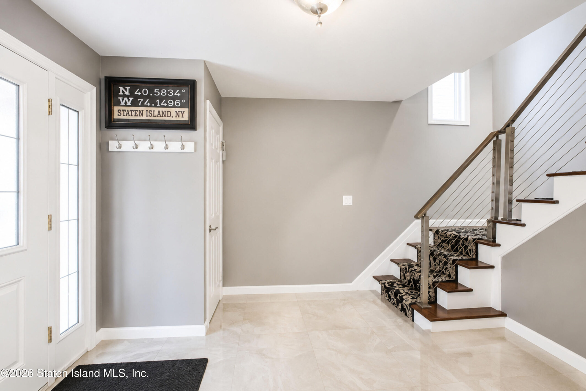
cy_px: 196
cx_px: 293
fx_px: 244
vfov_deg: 77.3
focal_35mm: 15
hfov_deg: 100.4
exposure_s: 1/40
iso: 2000
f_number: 5.6
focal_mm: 10
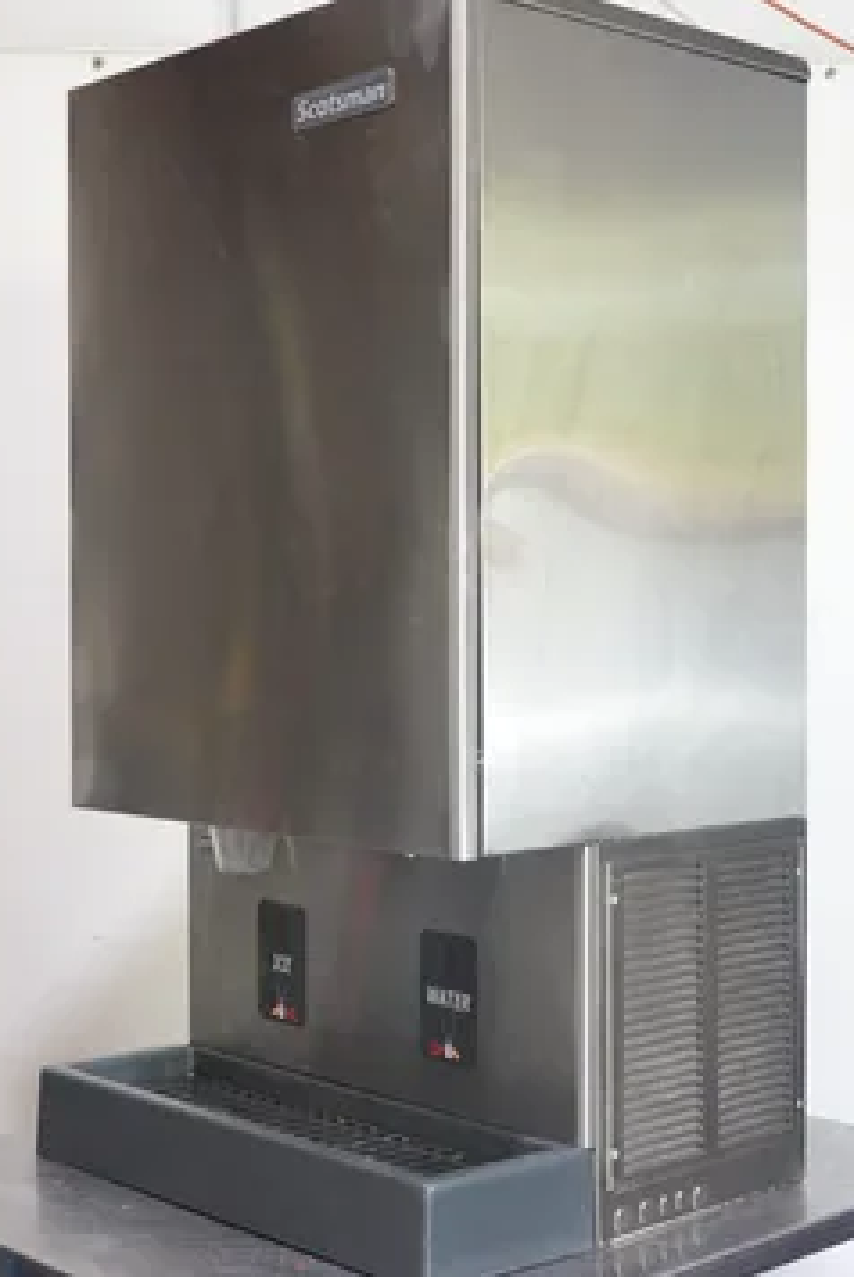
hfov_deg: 24.7
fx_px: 1953
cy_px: 646
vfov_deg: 36.2
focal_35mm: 55
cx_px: 429
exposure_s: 1/50
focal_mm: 18.63
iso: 1250
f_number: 4
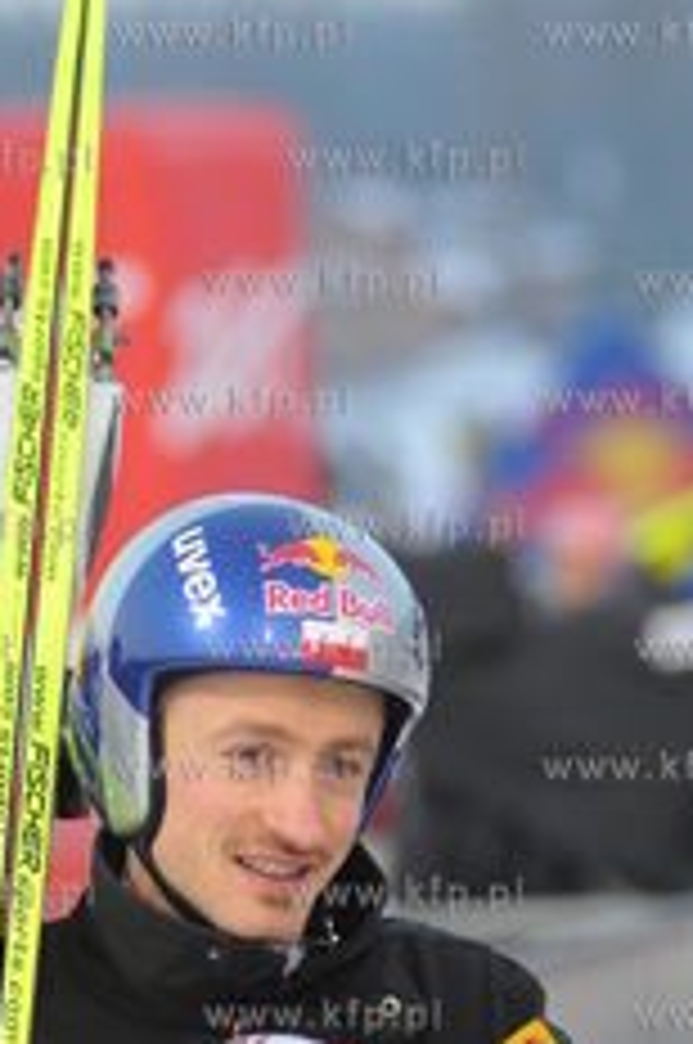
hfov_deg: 4.7
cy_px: 886
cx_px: 261
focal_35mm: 290
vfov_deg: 7.1
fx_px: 8398
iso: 640
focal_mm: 112
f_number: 2.8
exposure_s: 1/800
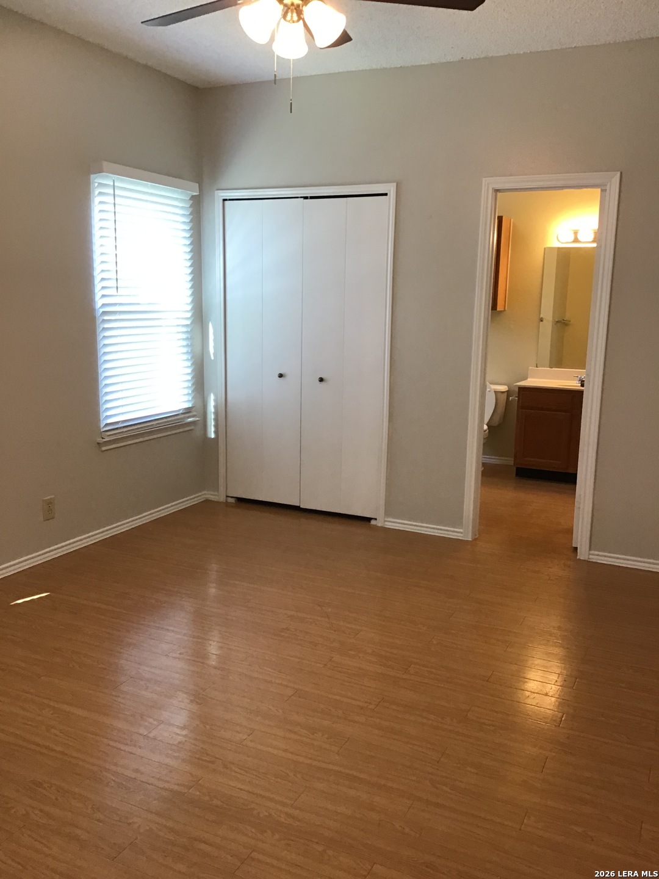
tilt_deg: -10.1
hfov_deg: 45.4
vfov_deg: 58.4
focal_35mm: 31
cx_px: 330
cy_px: 440
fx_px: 787
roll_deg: +0.1
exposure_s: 1/30
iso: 64
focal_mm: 3.3
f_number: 2.4
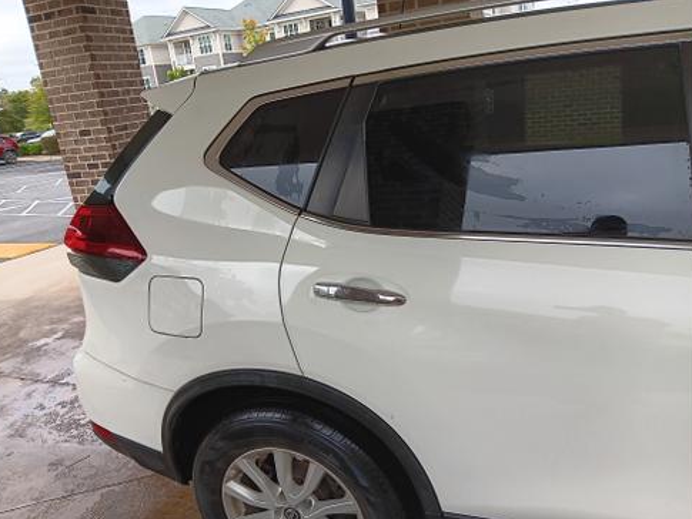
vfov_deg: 51.4
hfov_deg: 65.3
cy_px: 267
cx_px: 340
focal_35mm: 27
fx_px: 540
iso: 20
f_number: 1.8
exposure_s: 1/250
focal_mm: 3.98
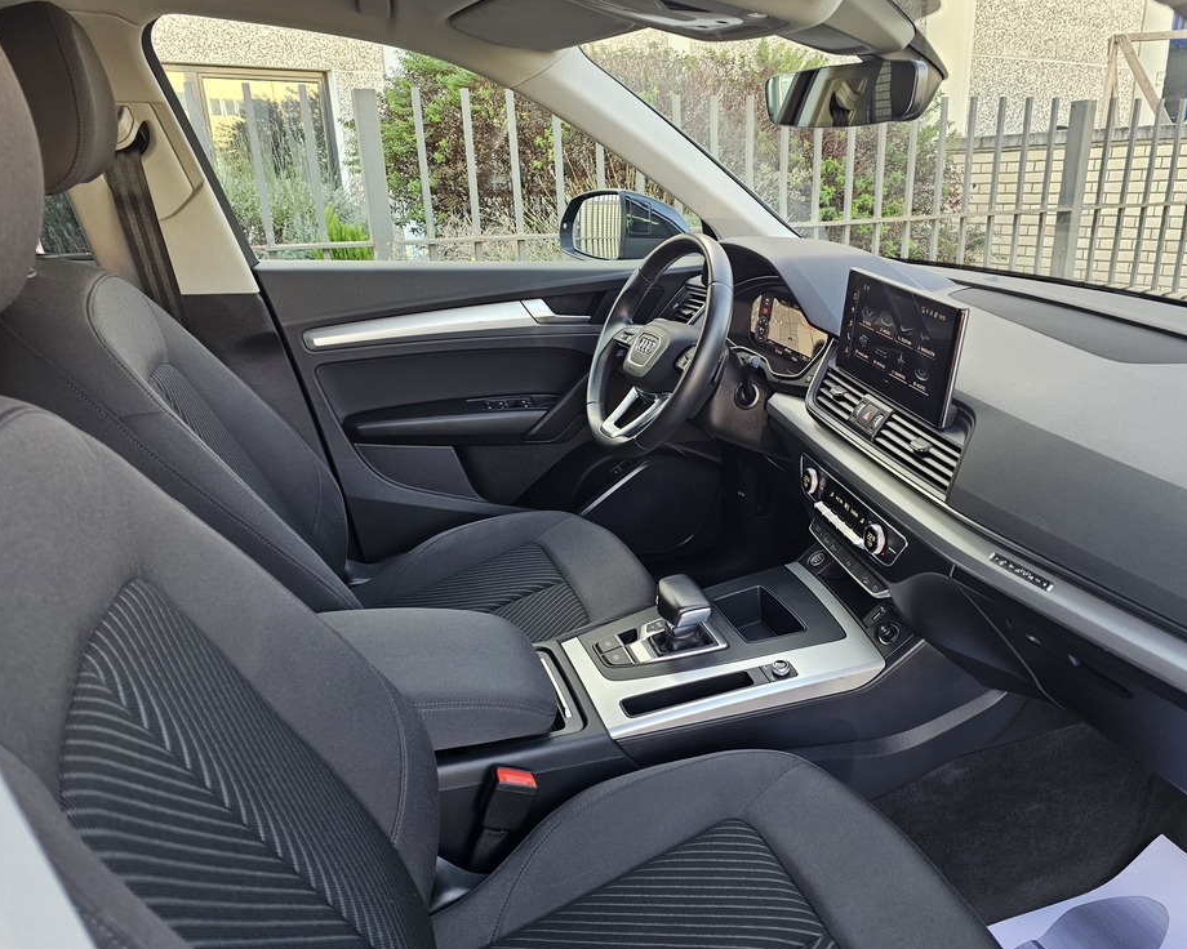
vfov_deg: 56.8
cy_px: 462
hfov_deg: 67.9
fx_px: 878
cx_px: 654
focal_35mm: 25
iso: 125
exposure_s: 1/180
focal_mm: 6.3
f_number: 1.7
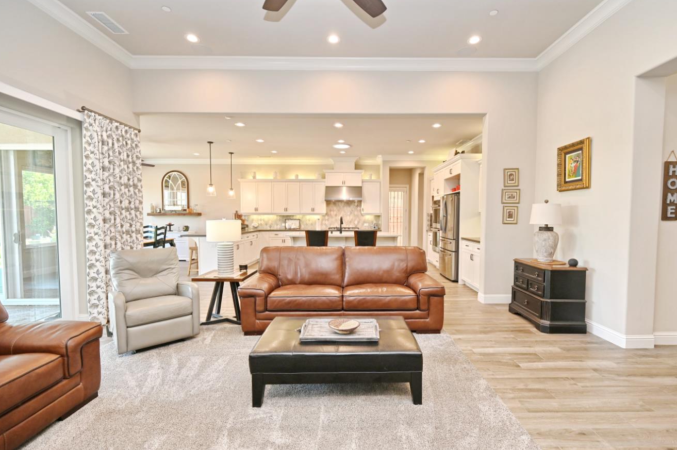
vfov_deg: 73.6
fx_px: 301
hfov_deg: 96.7
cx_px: 354
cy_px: 226
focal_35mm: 16
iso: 360
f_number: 4
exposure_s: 1/60
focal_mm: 14
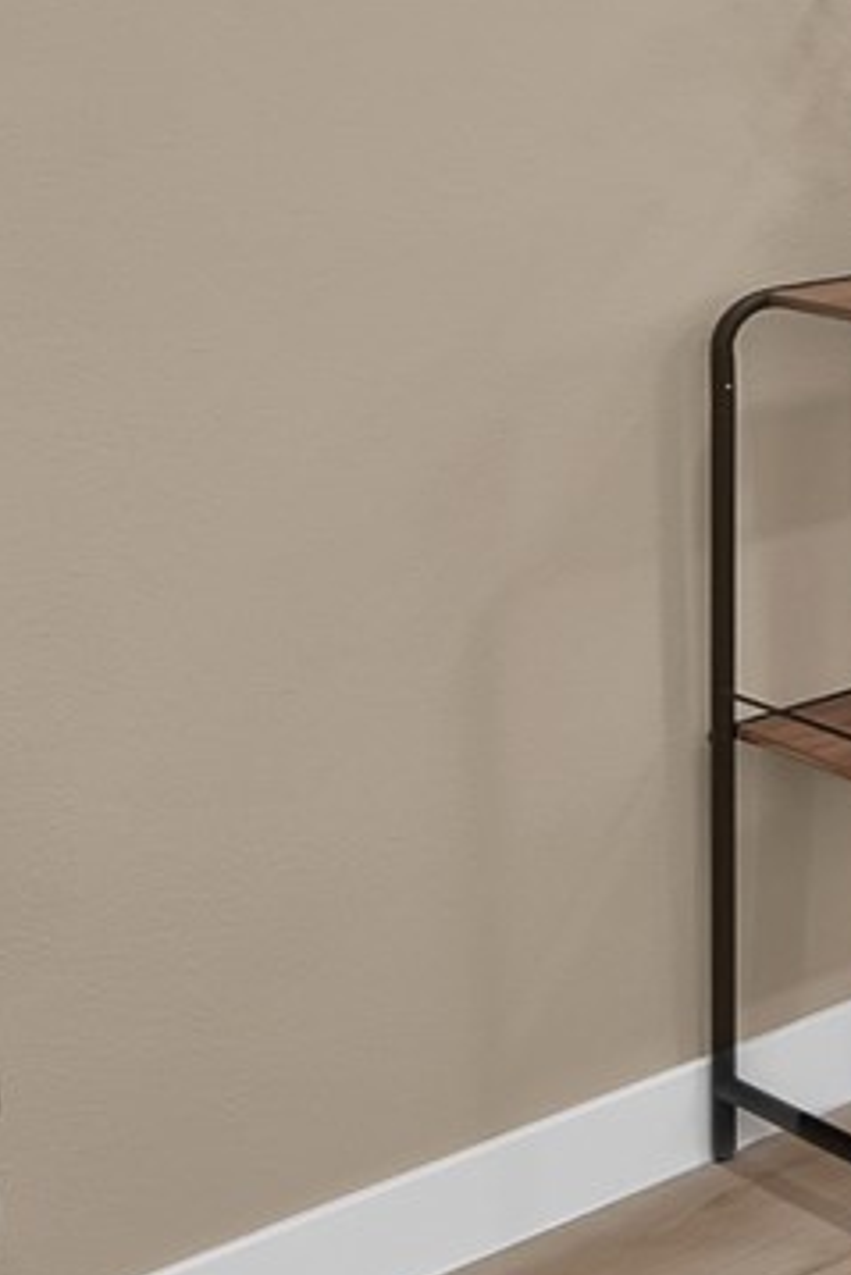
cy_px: -205
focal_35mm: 67
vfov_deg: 27.0
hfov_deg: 11.6
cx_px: 2528
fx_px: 2373
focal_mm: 12
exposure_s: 1/6
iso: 640
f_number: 9
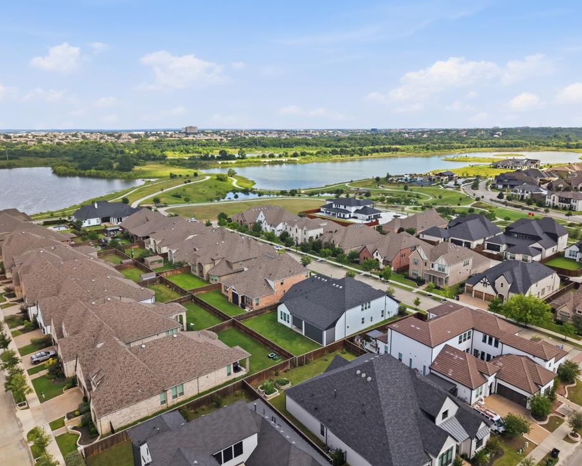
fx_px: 448
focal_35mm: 26
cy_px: 230
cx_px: 309
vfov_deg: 54.9
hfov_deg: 66.0
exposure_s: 1/30
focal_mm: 8.7
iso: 270
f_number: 1.8
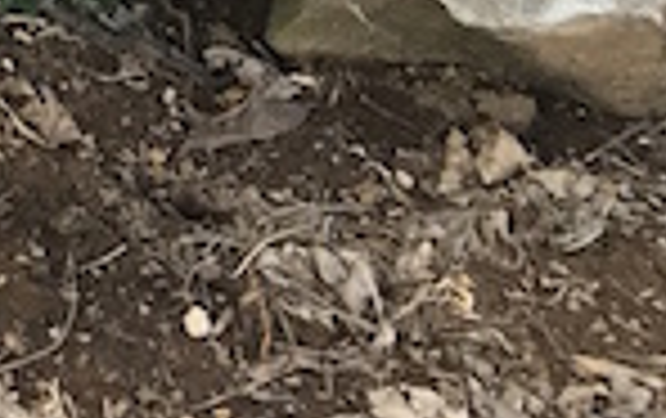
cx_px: -1512
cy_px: -1164
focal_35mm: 212
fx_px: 3854
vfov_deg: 5.5
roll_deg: -1.1
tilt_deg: -16.3
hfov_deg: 8.1
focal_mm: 4.15
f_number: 2.2
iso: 25
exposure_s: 1/120
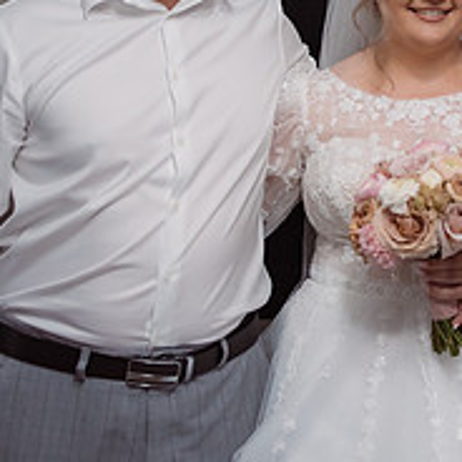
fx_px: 1404
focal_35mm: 93
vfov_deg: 18.5
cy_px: 71
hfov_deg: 17.8
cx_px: 543
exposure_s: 1/200
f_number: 2.8
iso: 1600
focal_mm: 31
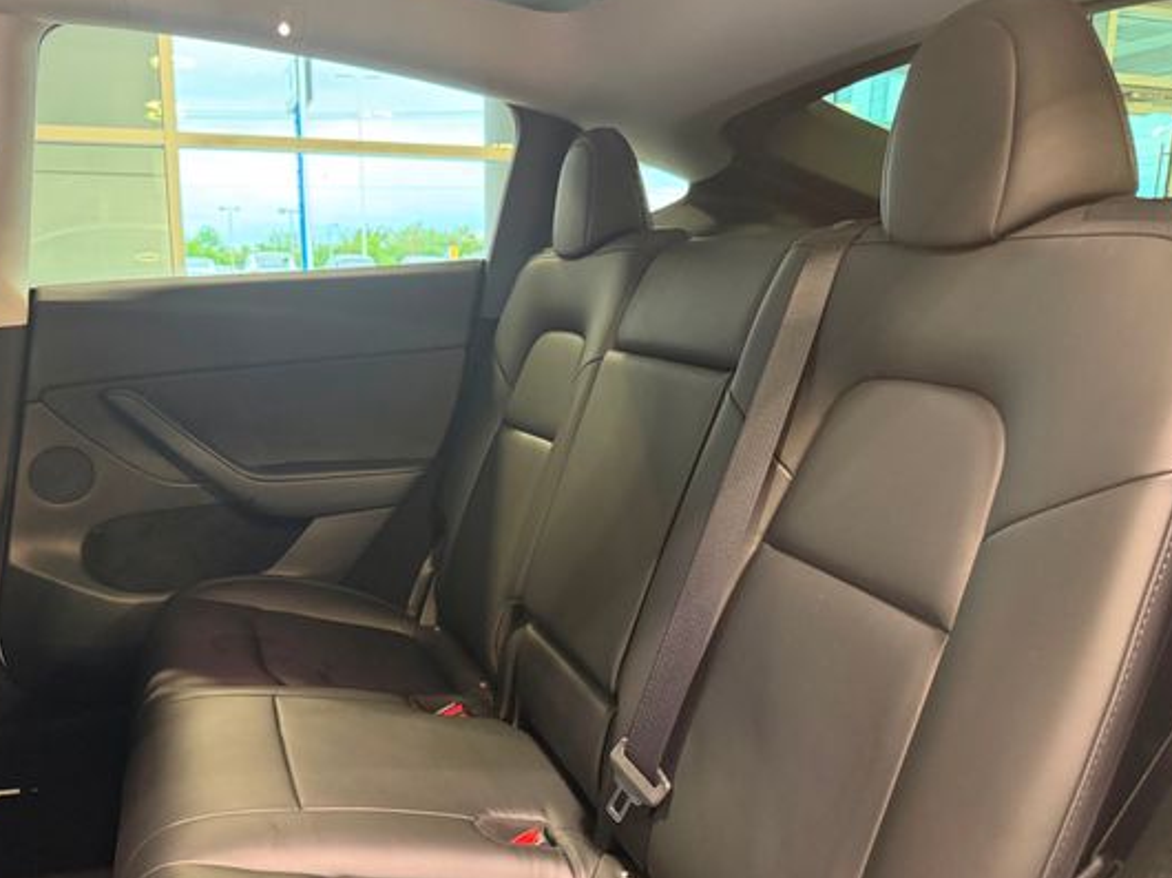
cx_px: 498
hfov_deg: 61.4
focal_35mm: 29
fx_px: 981
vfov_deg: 48.0
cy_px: 506
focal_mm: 6.76
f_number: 1.78
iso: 1000
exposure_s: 1/40
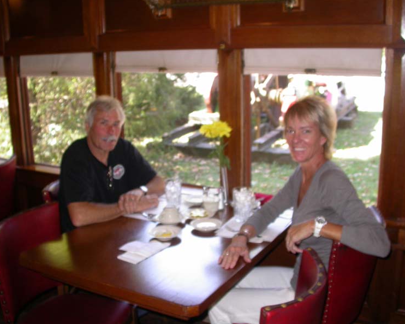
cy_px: 162
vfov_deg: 37.3
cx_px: 193
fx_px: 479
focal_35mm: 40
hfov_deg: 45.8
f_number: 2.6
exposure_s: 1/60
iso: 100
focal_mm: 7.85
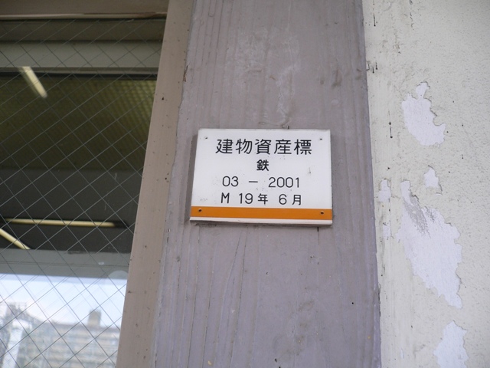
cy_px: 184
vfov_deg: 40.7
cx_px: 245
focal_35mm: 35
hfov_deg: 52.6
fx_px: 495
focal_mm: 5.8
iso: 100
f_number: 2.8
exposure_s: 1/100
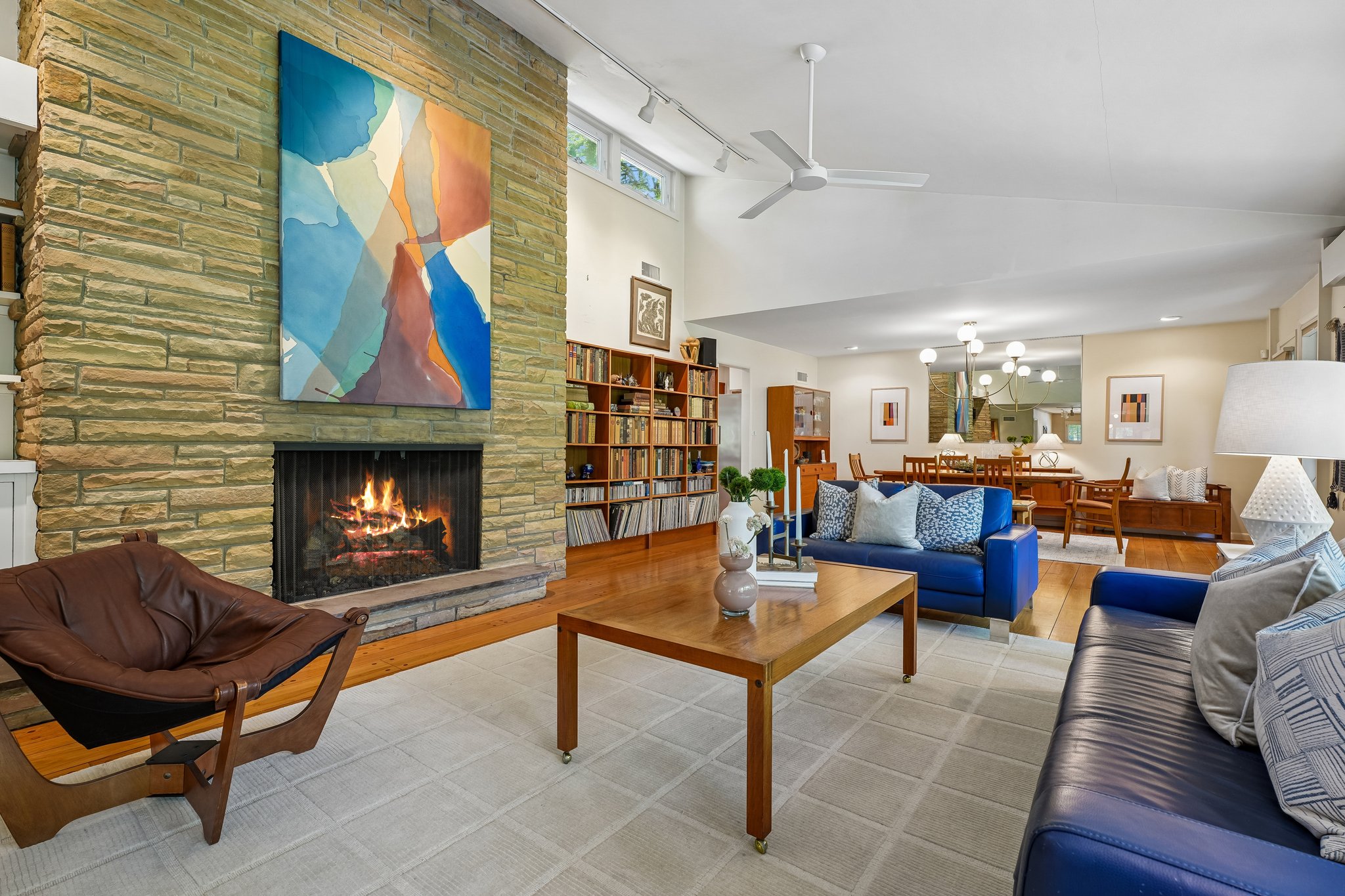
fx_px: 598
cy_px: 448
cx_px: 672
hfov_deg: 96.7
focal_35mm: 16
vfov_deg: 73.7
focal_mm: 16
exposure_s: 1/2.5
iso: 200
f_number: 8
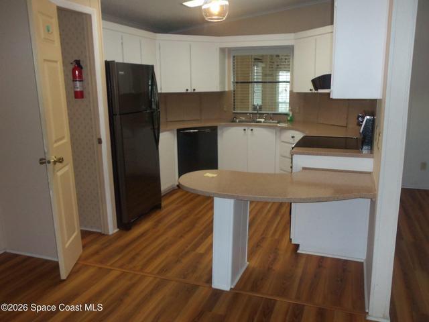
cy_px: 161
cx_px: 214
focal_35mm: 28
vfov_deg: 49.7
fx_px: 347
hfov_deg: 63.4
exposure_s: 1/60
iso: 200
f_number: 3.3
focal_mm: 5.1
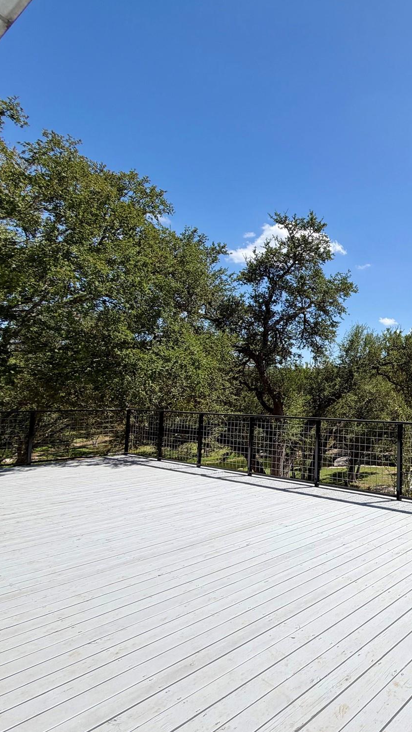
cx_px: 463
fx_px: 408
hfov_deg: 41.5
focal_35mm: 21
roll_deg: -0.2
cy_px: 368
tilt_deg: +4.1
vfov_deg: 83.8
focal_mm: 2.22
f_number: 2.2
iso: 20
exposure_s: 1/1125
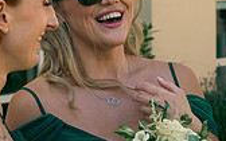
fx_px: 1127
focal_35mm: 183
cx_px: 129
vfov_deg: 7.2
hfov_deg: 11.4
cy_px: 68
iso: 200
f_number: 6.3
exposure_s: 1/320
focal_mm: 52
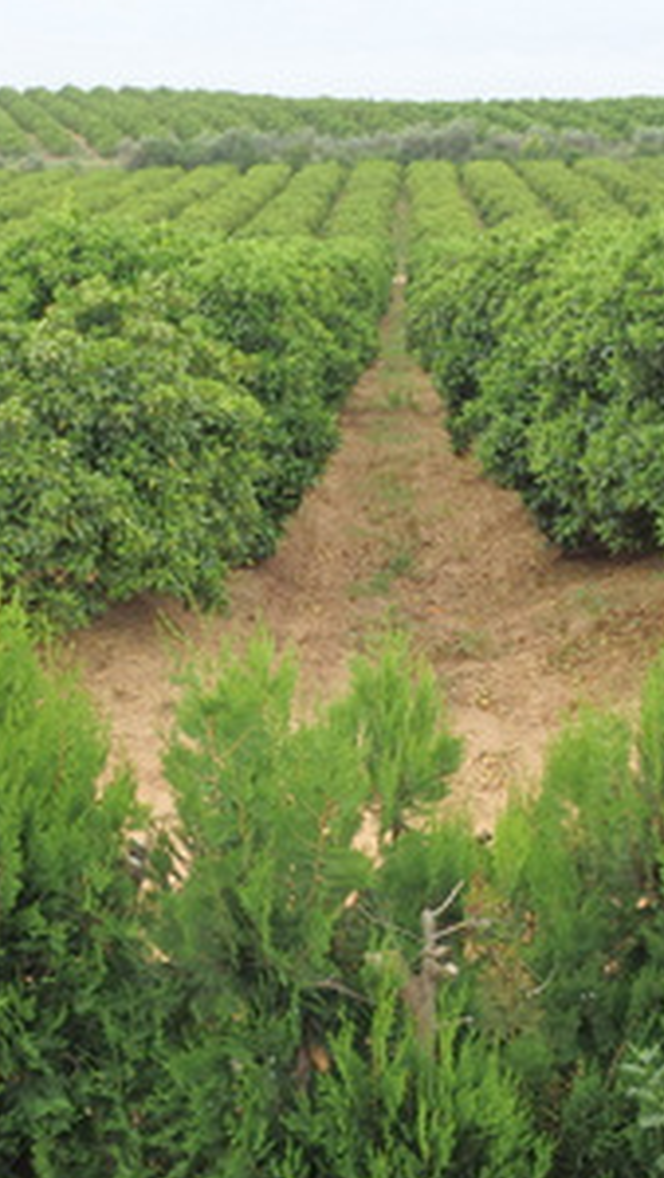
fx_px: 2439
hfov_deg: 15.5
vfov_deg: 27.2
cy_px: 556
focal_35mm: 78
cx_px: 365
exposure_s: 1/125
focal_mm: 7.7
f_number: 4.8
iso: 125
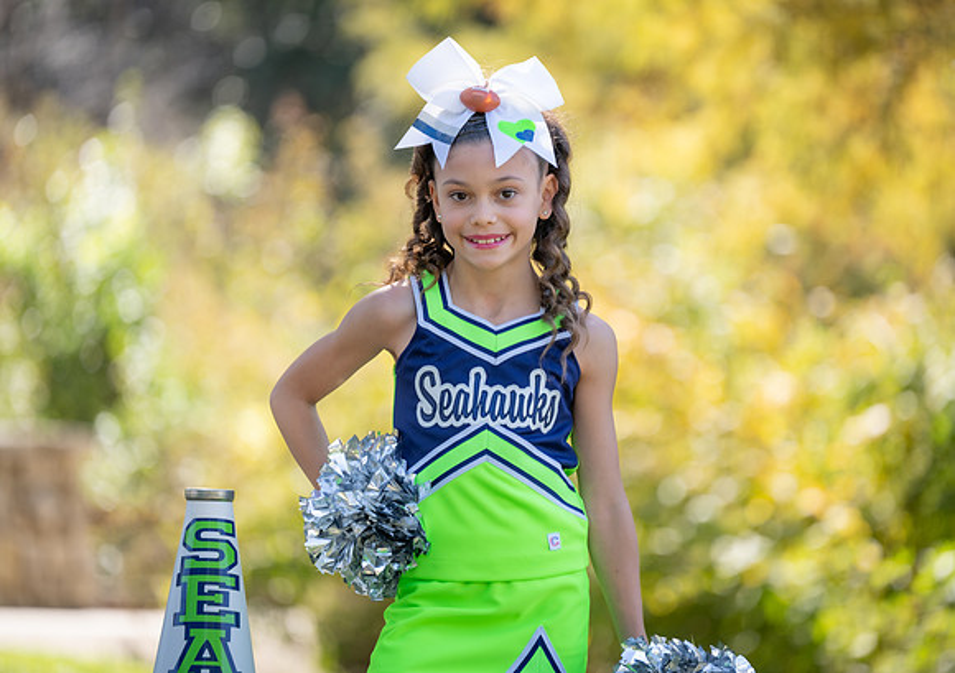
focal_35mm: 171
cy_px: 336
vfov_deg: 8.4
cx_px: 506
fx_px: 4607
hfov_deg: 11.8
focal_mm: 164
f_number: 2.8
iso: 100
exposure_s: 1/320
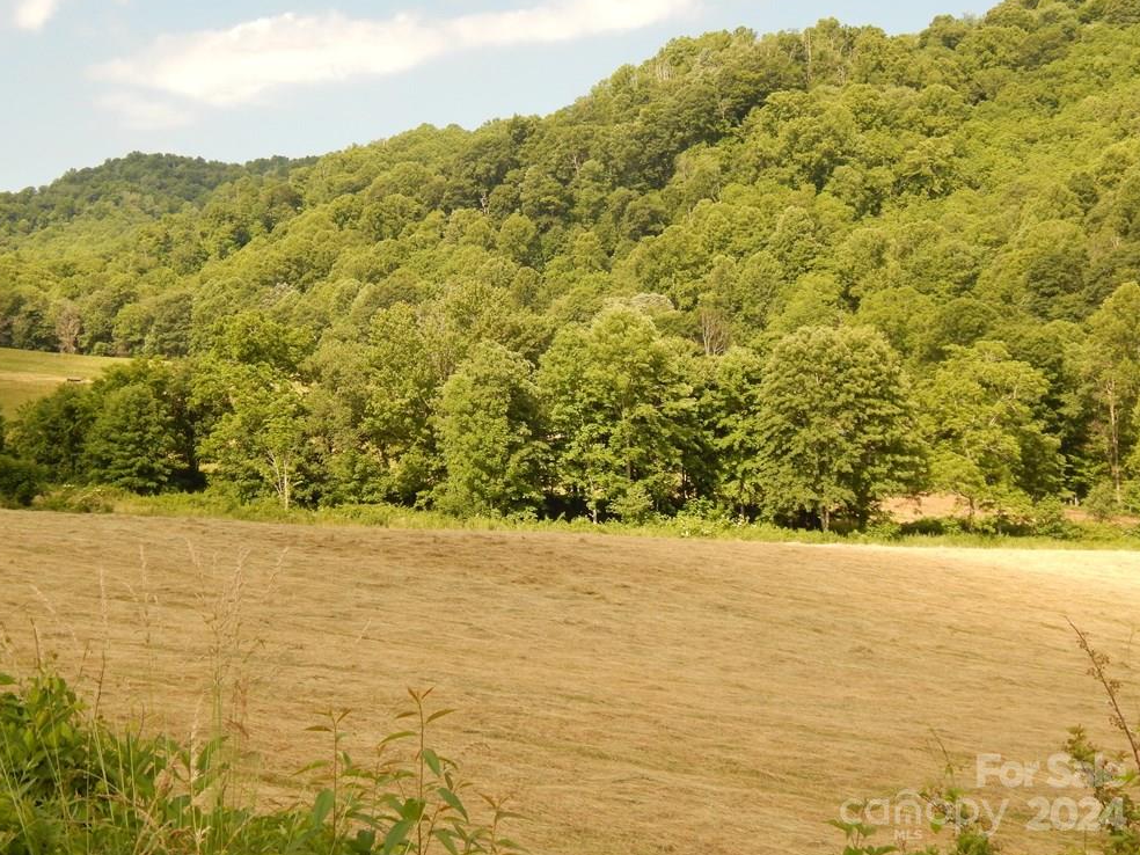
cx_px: 575
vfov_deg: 28.6
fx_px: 1680
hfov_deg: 37.5
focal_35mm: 51
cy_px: 417
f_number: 7.4
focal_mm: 8.6
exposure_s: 1/500
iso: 400
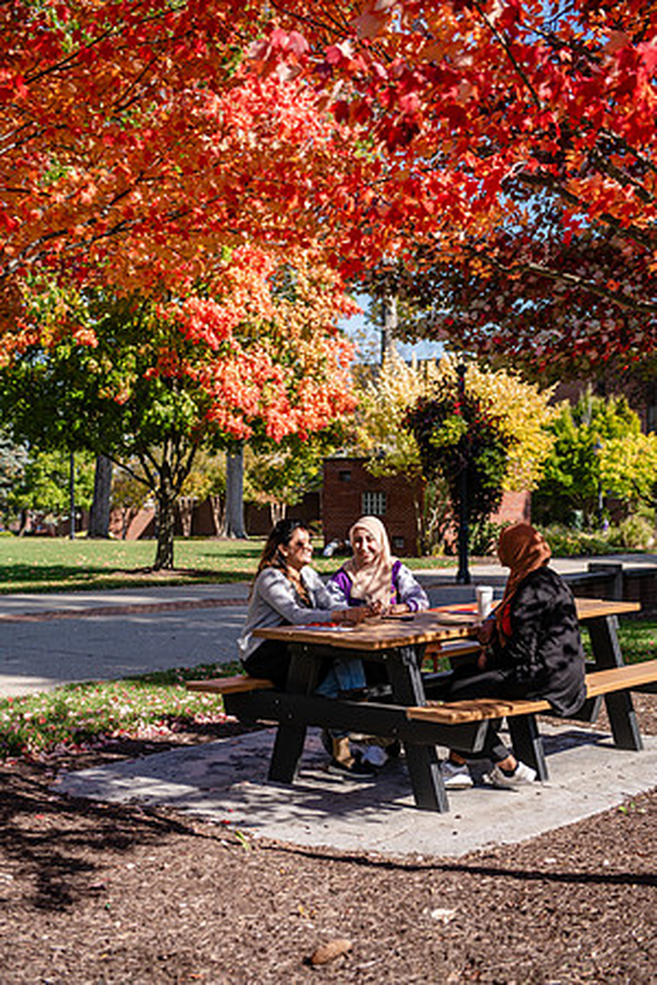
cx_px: 328
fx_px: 1423
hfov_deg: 26.0
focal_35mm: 52
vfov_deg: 38.2
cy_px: 492
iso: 100
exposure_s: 1/640
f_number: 3.5
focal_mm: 52
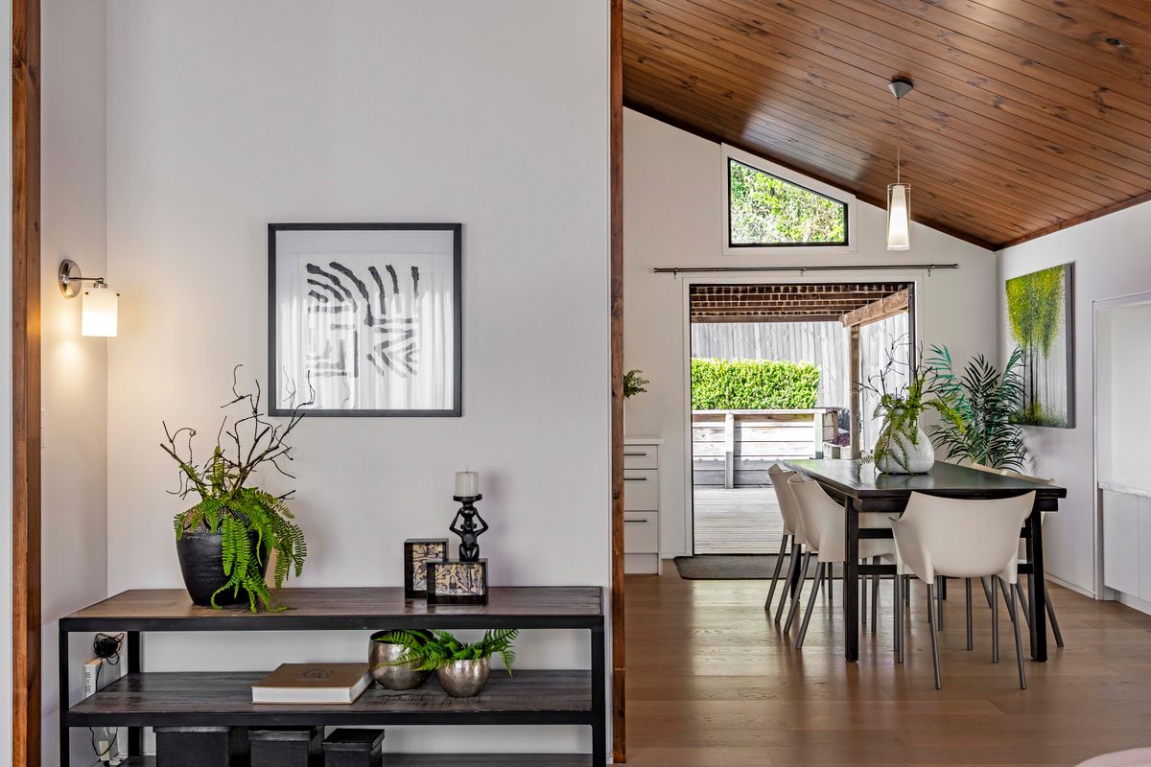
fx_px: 1087
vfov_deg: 38.9
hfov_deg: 55.8
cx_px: 576
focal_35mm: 34
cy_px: 384
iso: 250
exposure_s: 1/60
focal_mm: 34
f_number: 7.1
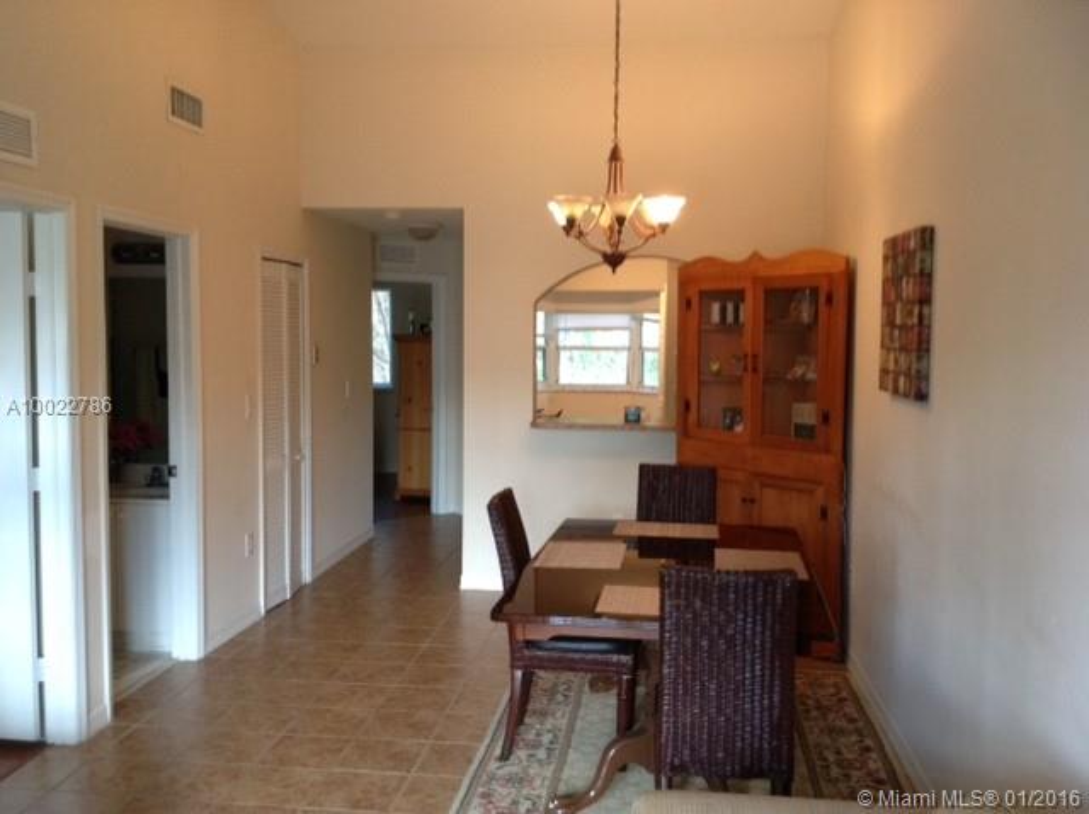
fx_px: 1099
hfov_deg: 52.7
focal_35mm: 35
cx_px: 544
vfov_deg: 40.6
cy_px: 407
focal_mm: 4.28
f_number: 2.4
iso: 125
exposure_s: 1/15
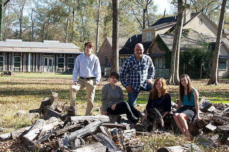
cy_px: 76
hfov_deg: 28.9
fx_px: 445
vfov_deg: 19.4
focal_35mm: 70
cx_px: 114
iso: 400
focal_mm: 70
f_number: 6.3
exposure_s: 1/250
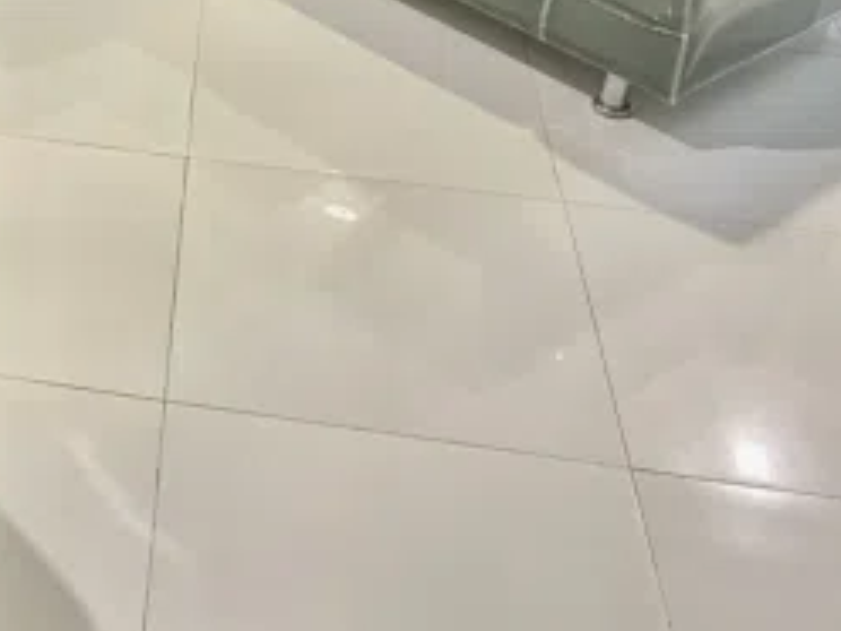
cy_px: -20
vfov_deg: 21.1
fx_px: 1628
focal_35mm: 67
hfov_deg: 26.6
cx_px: -88
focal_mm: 5.7
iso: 320
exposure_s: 1/50
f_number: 1.5
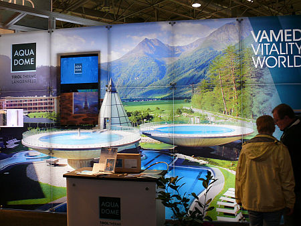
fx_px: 305
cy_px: 113
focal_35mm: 35
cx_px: 150
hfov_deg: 52.6
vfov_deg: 40.7
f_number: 4
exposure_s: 1/30
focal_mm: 7.4
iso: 100
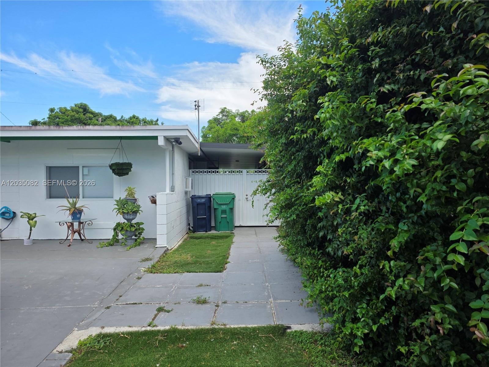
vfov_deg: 58.9
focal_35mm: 23
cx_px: 244
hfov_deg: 73.9
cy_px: 184
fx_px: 325
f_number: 1.7
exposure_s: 1/2767
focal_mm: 6.25
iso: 80
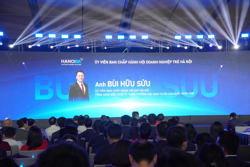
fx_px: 357
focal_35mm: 51
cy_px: 84
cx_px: 125
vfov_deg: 26.3
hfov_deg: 38.6
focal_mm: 34.3
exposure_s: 1/160
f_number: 4
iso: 1250
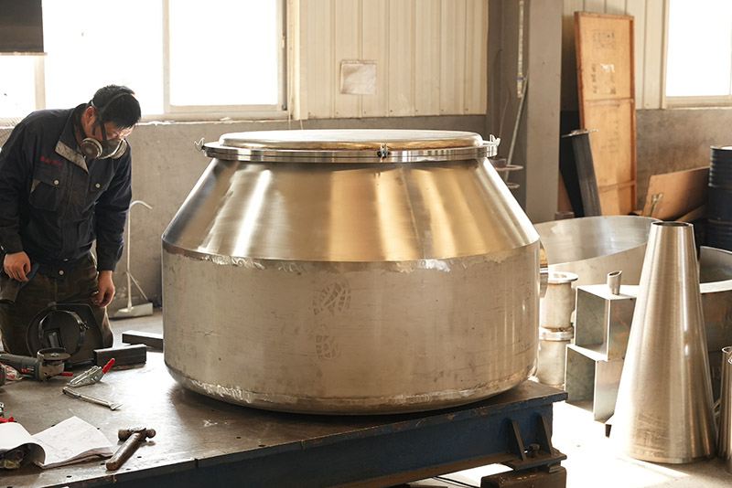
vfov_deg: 22.3
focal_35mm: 61
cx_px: 366
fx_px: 1241
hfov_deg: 32.9
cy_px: 244
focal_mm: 61
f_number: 5.6
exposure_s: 1/160
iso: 2500
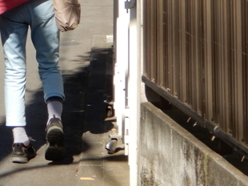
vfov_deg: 6.6
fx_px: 1582
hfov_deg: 8.7
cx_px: -147
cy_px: -77
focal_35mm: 221
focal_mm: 10.2
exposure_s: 1/320
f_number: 4.5
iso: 80
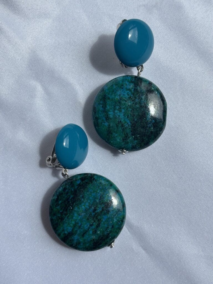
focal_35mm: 52
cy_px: 142
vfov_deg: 36.8
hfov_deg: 28.0
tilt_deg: -84.8
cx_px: 106
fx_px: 427
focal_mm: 5.96
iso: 32
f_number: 1.6
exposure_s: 1/1783
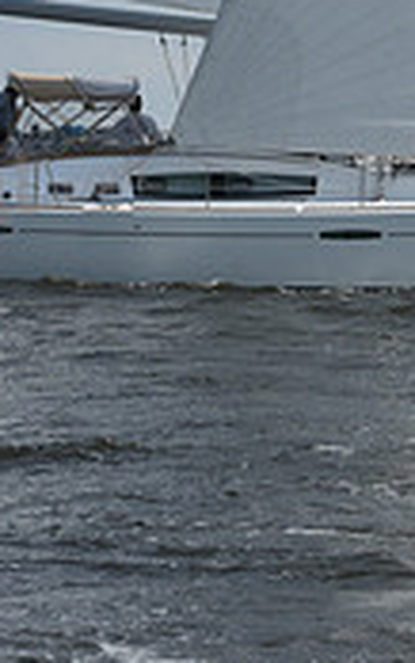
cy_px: -412
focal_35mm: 238
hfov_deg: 5.5
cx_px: 345
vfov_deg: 8.6
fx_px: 4300
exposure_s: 1/1250
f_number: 10
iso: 320
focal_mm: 70
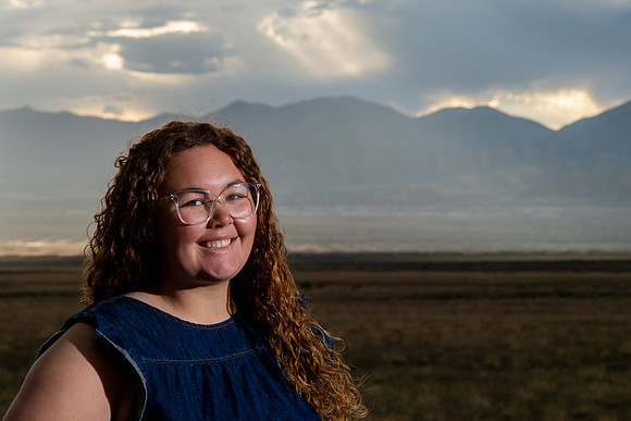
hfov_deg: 15.4
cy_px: 210
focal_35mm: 133
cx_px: 316
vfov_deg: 10.3
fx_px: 2333
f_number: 11
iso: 200
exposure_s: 1/160
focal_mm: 85
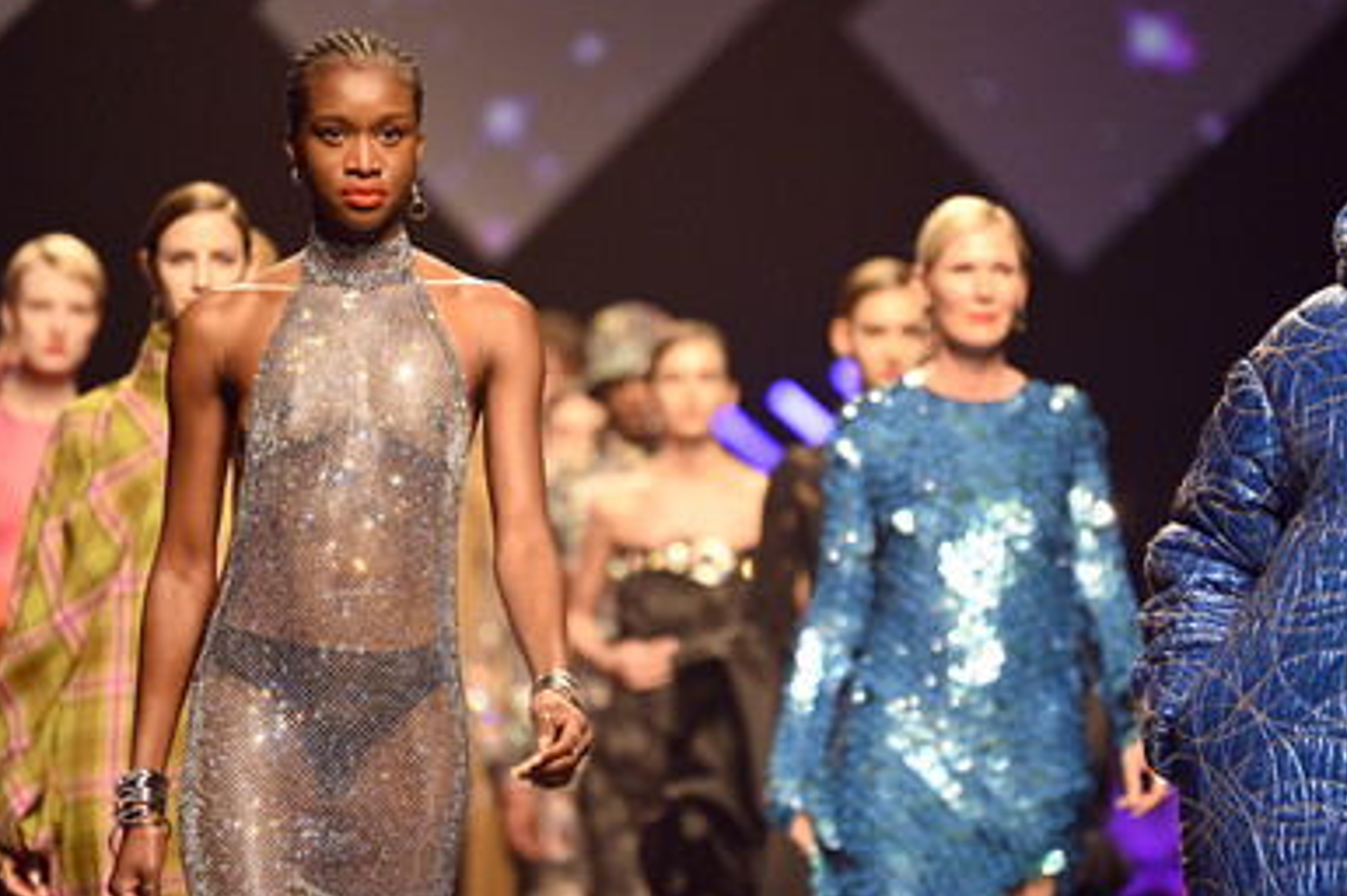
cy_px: 396
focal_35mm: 234
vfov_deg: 5.9
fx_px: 8748
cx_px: 768
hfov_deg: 8.8
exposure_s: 1/1250
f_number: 3.2
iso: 5000
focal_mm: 200
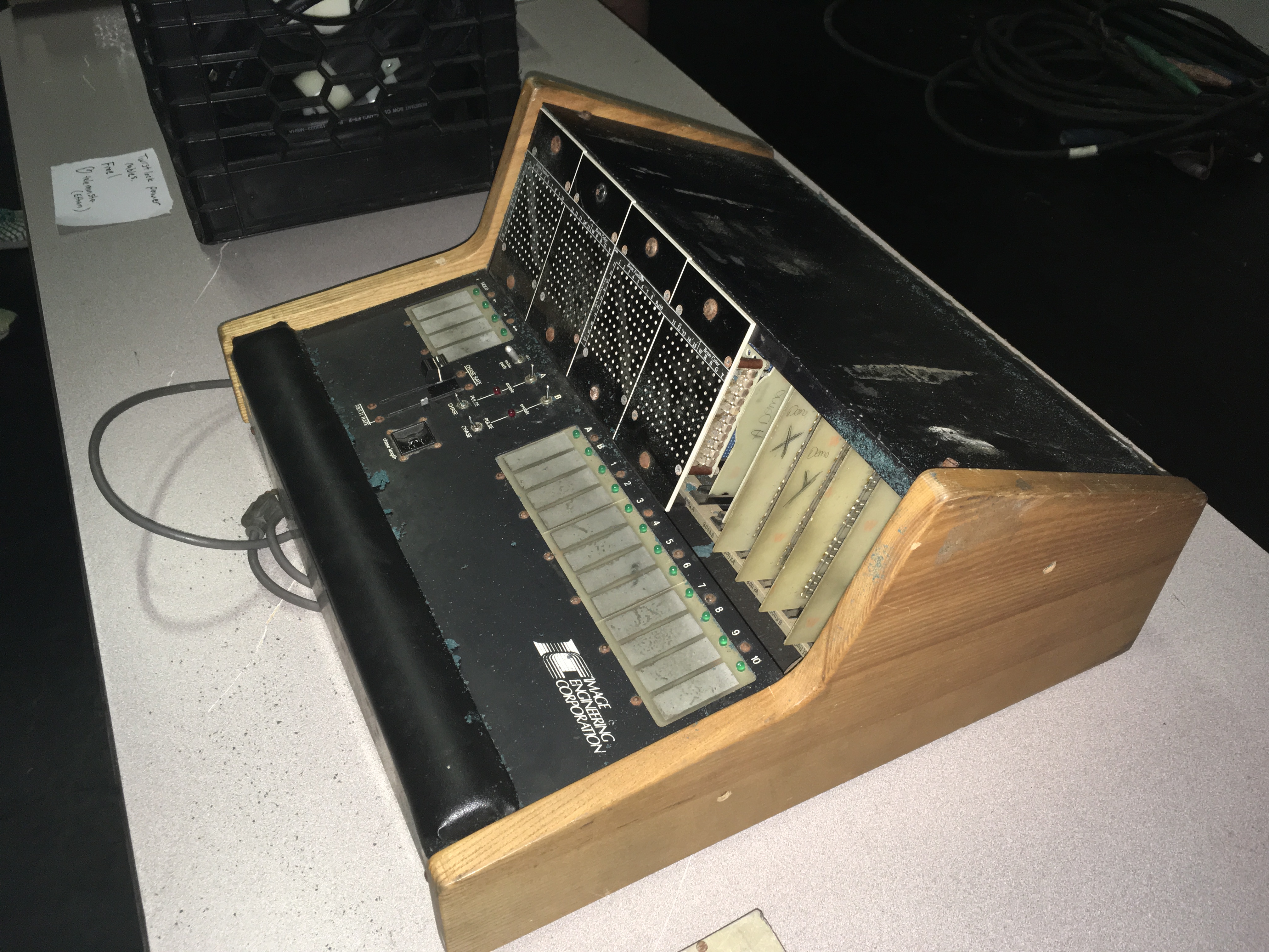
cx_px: 634
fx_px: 1063
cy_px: 476
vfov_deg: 48.2
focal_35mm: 29
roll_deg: -1.3
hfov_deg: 61.7
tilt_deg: -43.1
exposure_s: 1/16
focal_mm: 4.15
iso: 80
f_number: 2.2
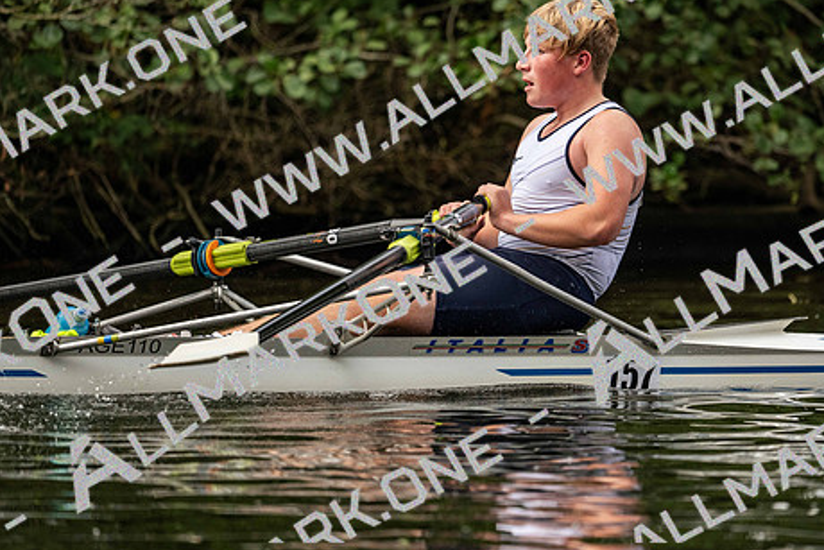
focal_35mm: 504
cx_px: 433
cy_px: 236
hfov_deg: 4.1
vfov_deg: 2.7
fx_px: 11539
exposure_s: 1/2500
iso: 1250
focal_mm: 400
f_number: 4.5
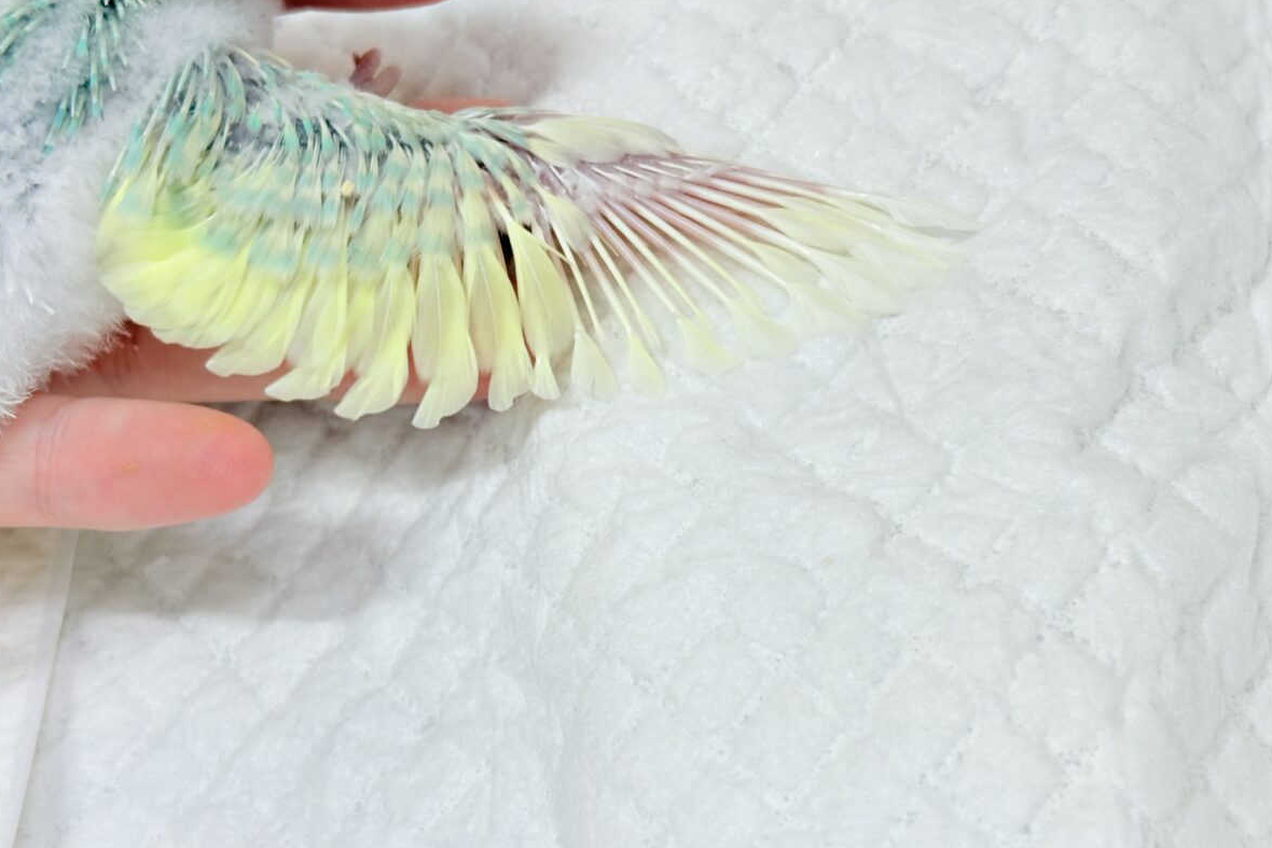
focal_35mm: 55
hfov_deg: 36.2
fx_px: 1943
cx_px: 639
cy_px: 446
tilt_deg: -60.0
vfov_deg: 24.6
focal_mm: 5.96
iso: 50
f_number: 1.6
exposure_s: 1/50
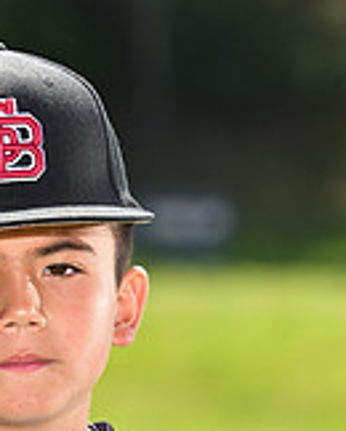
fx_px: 7065
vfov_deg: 3.5
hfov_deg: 2.8
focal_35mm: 553
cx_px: -12
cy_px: 559
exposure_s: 1/250
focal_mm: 165
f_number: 5
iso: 100
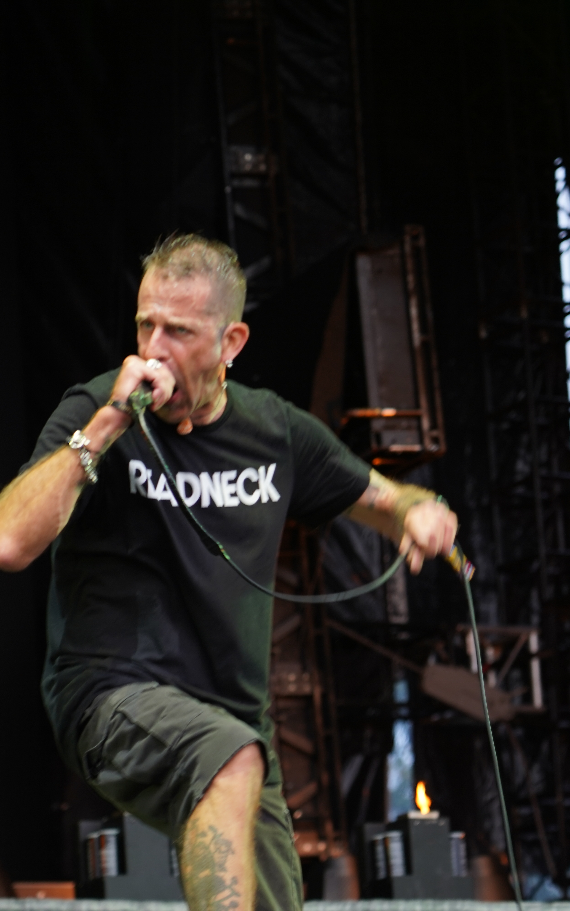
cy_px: 456
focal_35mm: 138
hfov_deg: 9.5
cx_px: 275
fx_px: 3429
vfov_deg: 15.1
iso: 320
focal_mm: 90
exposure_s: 1/100
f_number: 4
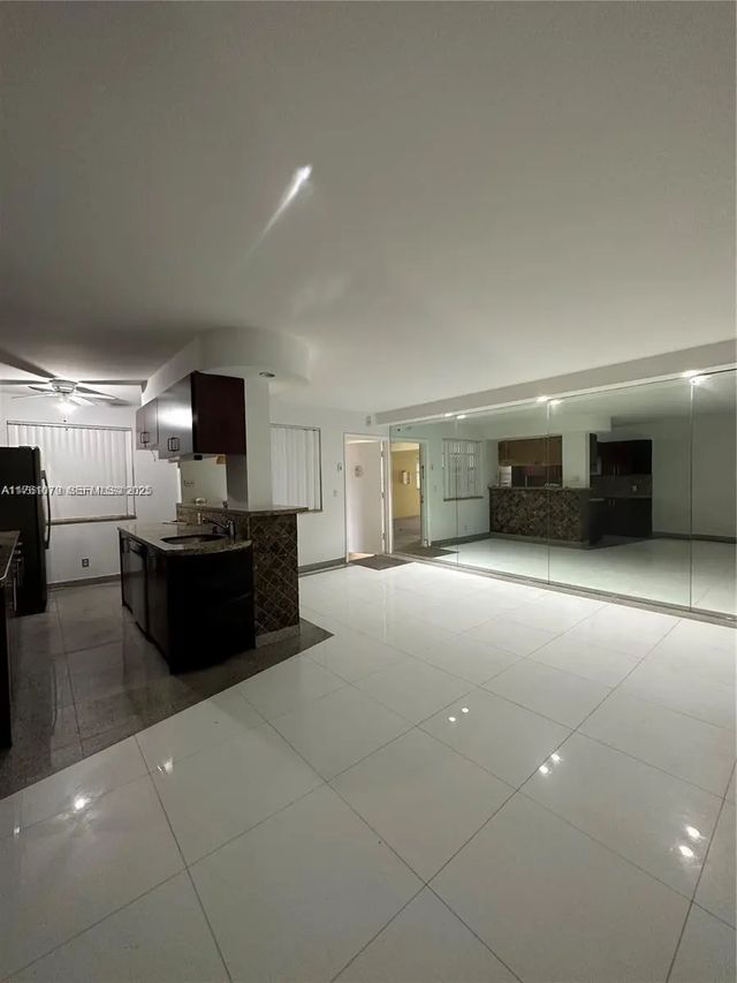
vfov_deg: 102.1
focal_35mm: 14
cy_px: 492
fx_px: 397
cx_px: 368
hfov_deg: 85.7
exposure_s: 1/60
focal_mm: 2.22
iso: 250
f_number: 2.2
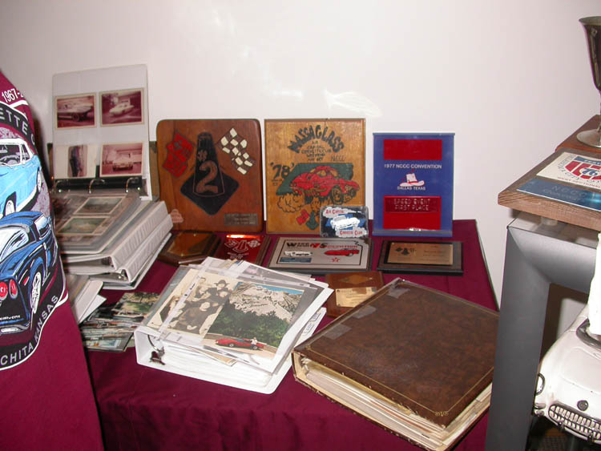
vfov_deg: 37.7
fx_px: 660
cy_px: 226
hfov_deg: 49.0
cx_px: 300
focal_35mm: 38
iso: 100
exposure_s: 1/60
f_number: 2.6
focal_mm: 7.85
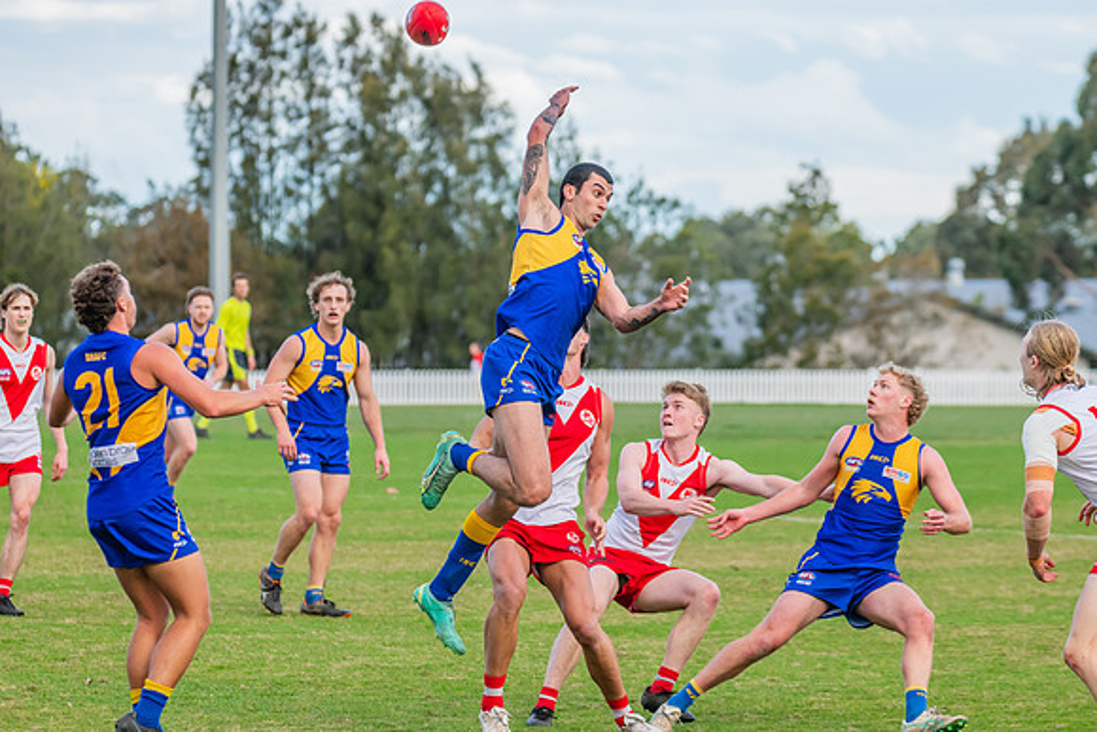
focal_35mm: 207
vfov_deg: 6.6
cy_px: 366
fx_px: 6323
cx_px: 548
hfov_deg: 9.9
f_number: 5.6
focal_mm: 195
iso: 800
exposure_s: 1/1250
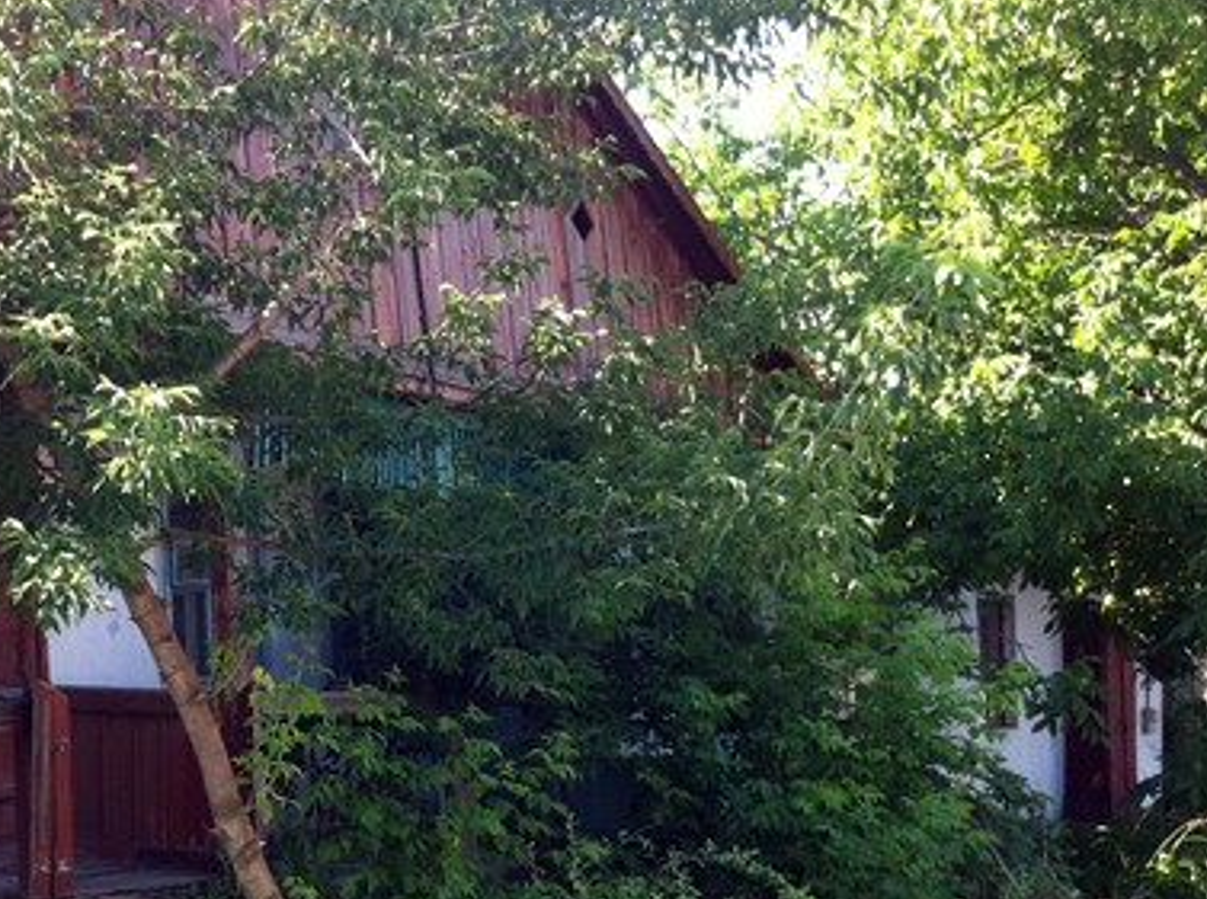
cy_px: 669
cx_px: 352
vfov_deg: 22.3
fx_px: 2261
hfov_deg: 29.6
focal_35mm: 65
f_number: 2.8
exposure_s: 1/143
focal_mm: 3.85
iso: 80
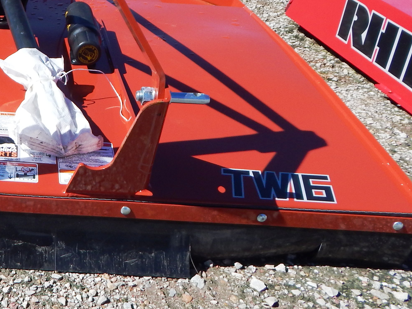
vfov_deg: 27.9
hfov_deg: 34.1
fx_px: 607
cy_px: 57
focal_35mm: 51
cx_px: -2
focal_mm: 4
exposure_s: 1/500
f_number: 6
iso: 125
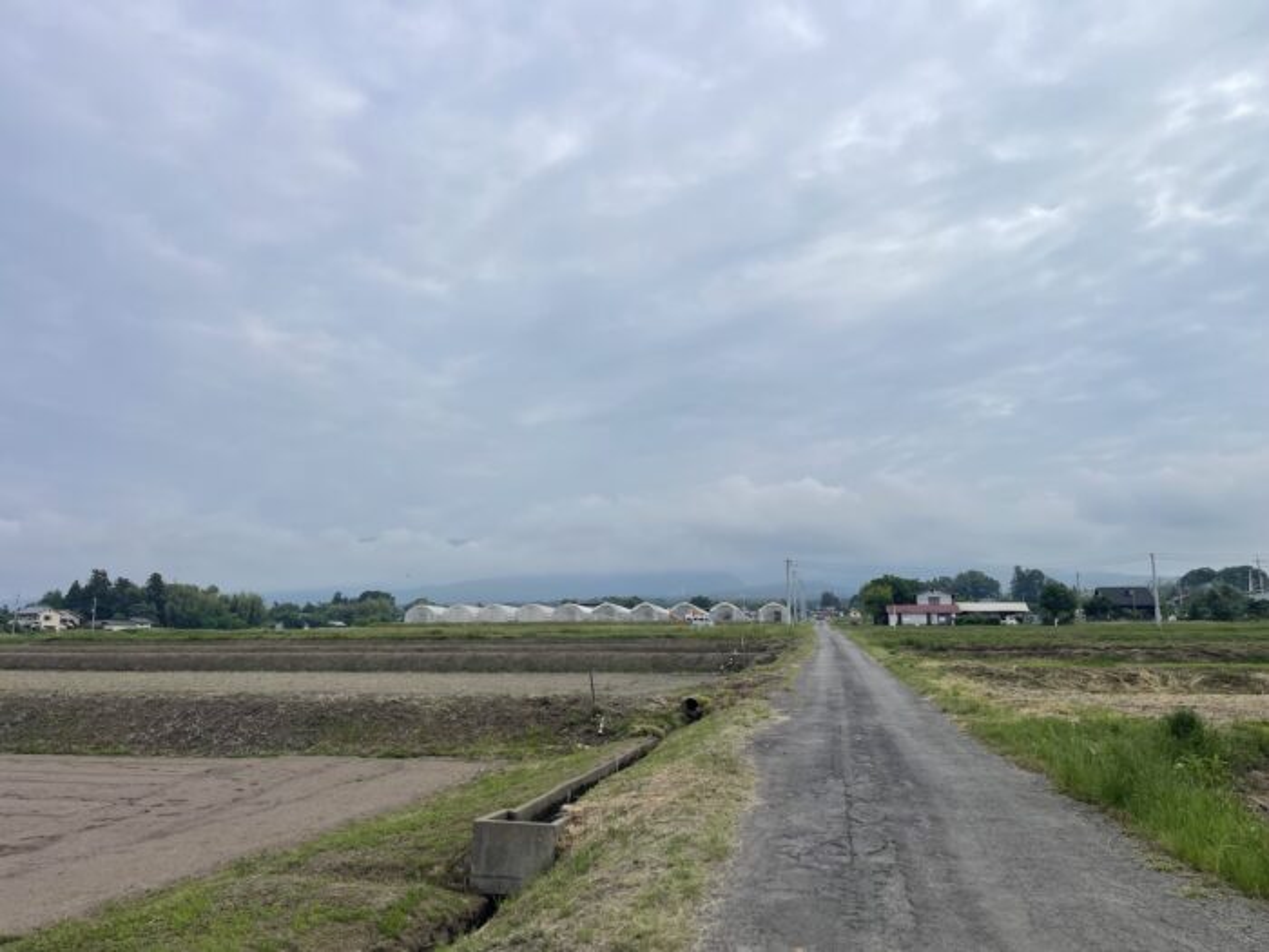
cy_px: 476
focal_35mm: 25
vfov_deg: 54.9
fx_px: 916
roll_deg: -0.8
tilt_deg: +10.0
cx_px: 634
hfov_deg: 69.4
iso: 32
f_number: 1.6
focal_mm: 5.1
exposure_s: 1/3257
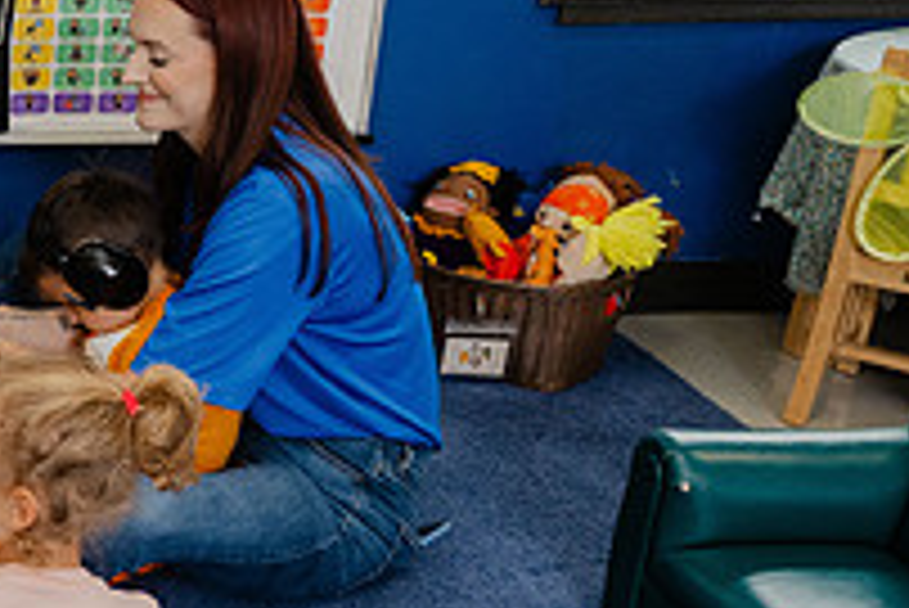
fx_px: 1743
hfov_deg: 24.1
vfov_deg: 19.8
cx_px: -387
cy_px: 318
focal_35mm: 69
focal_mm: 24
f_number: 5.6
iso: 1250
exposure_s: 1/200
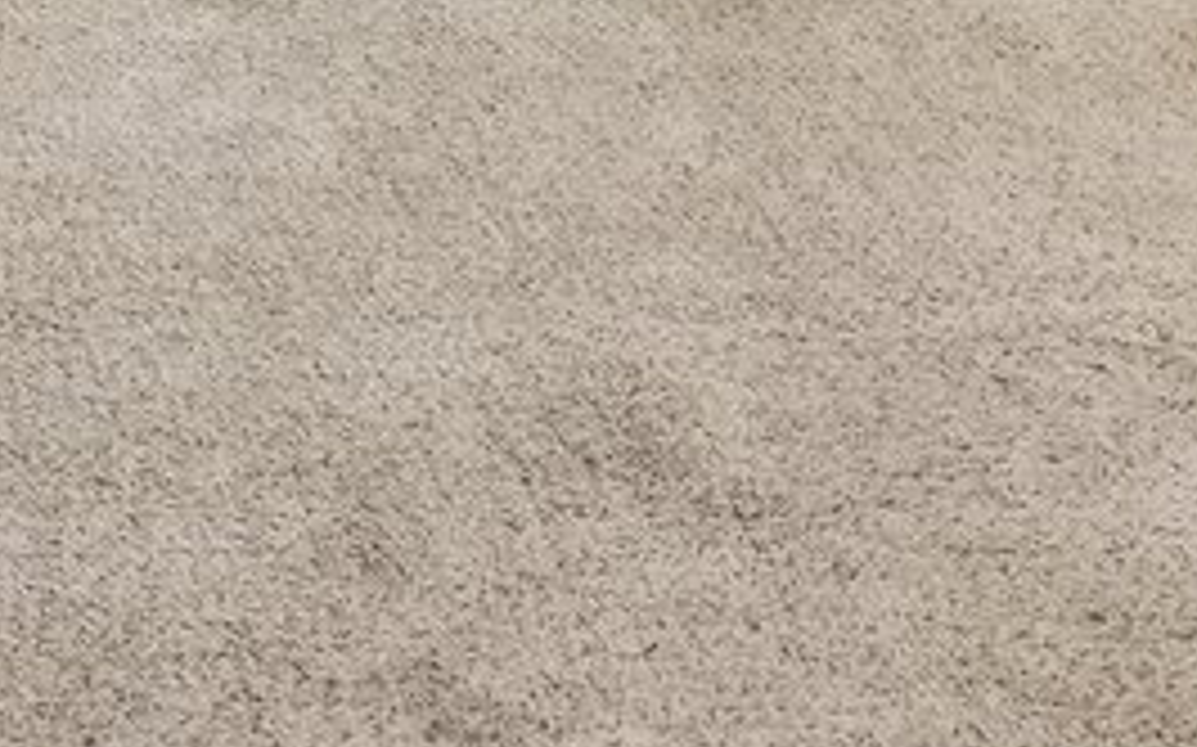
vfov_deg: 9.2
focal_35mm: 110
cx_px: -608
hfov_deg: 17.1
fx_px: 3587
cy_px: -1586
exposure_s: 1/13
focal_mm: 14
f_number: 8
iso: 400
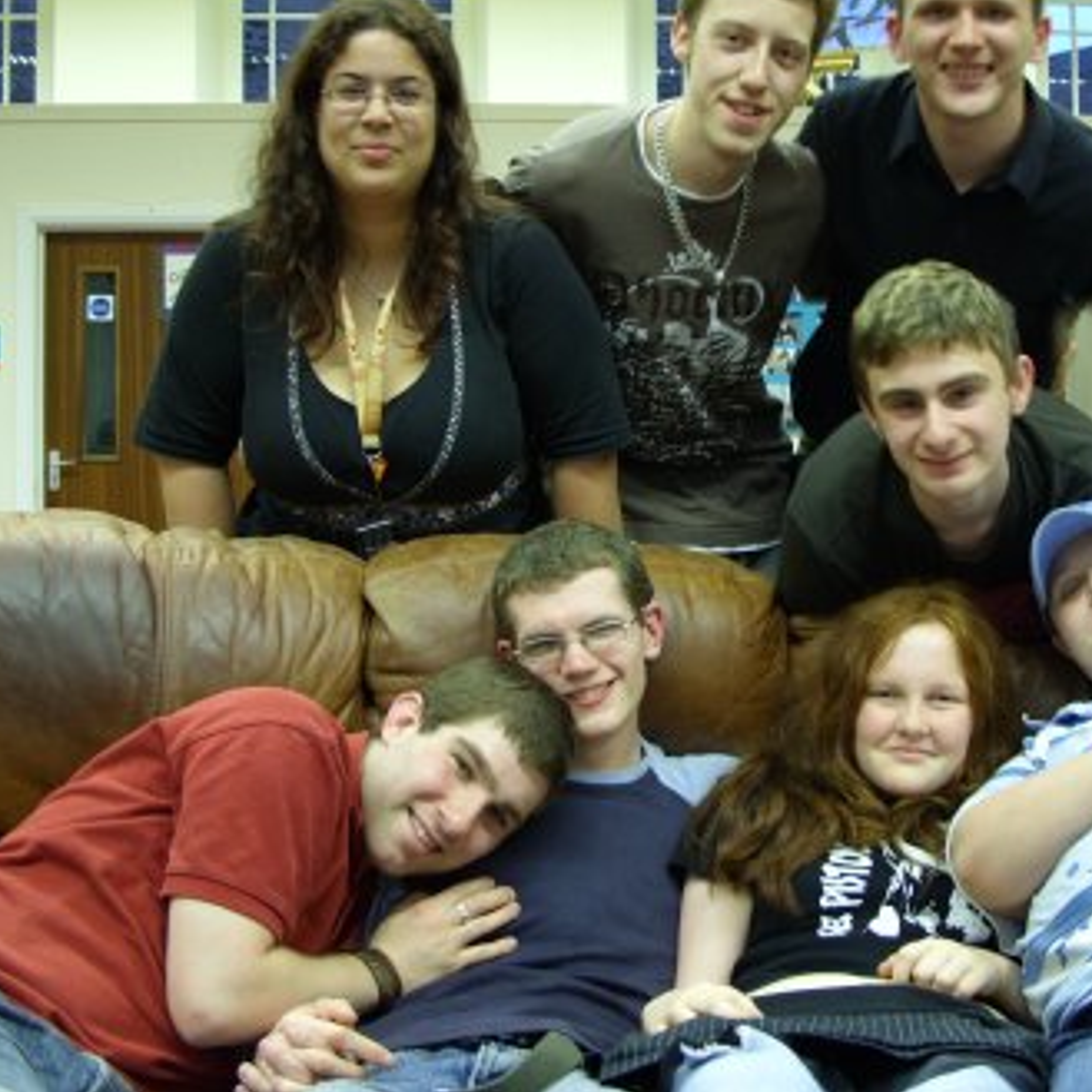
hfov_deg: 33.2
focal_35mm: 51
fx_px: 1820
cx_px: 687
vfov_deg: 33.3
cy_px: 473
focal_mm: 7.8
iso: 50
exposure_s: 1/6
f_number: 2.8
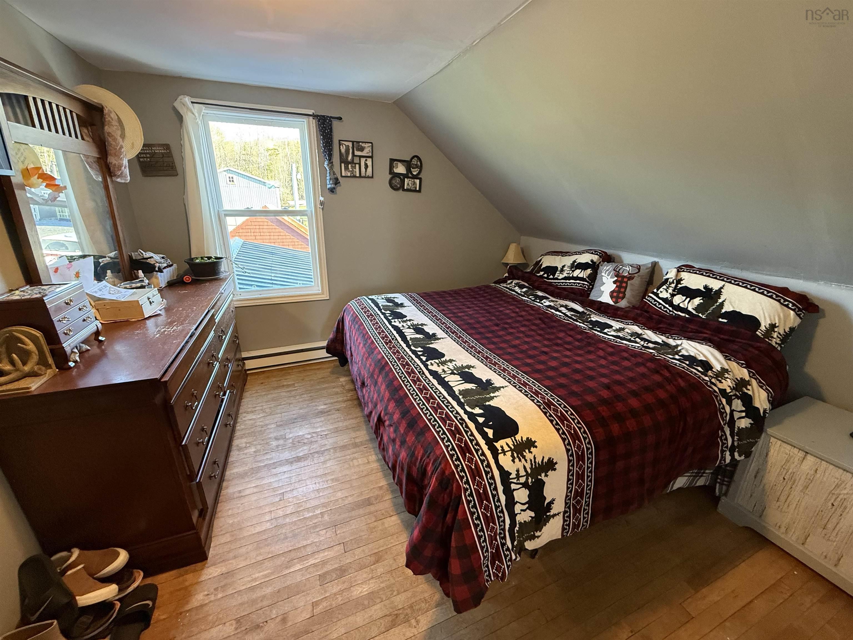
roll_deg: -1.3
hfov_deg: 102.1
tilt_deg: -19.3
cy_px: 320
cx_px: 426
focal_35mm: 14
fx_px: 345
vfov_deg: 85.7
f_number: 2.2
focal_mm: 2.22
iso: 500
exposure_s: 1/60
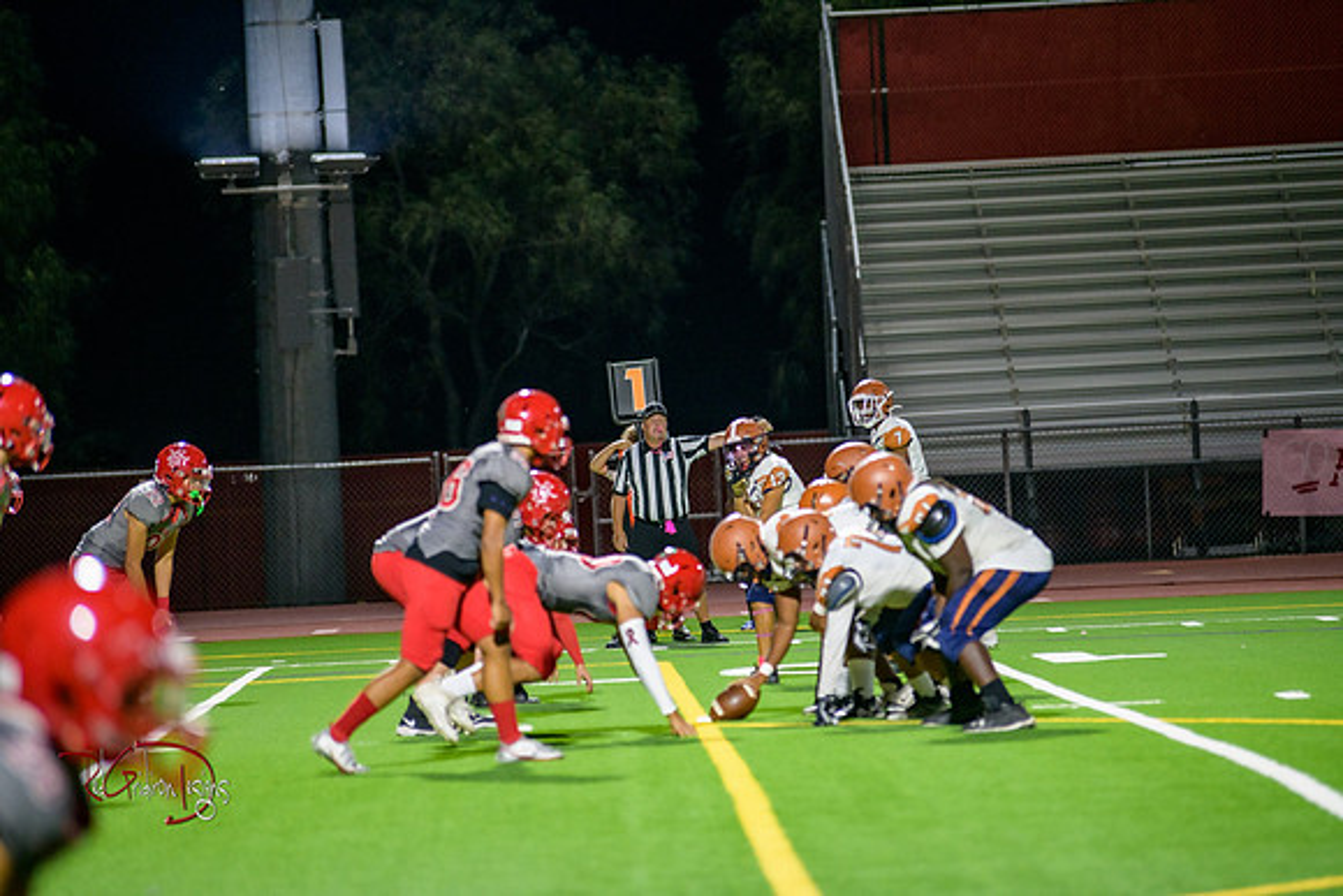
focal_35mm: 200
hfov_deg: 10.3
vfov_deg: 6.9
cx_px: 672
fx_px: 7463
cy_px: 448
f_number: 2.8
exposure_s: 1/250
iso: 1600
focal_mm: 200
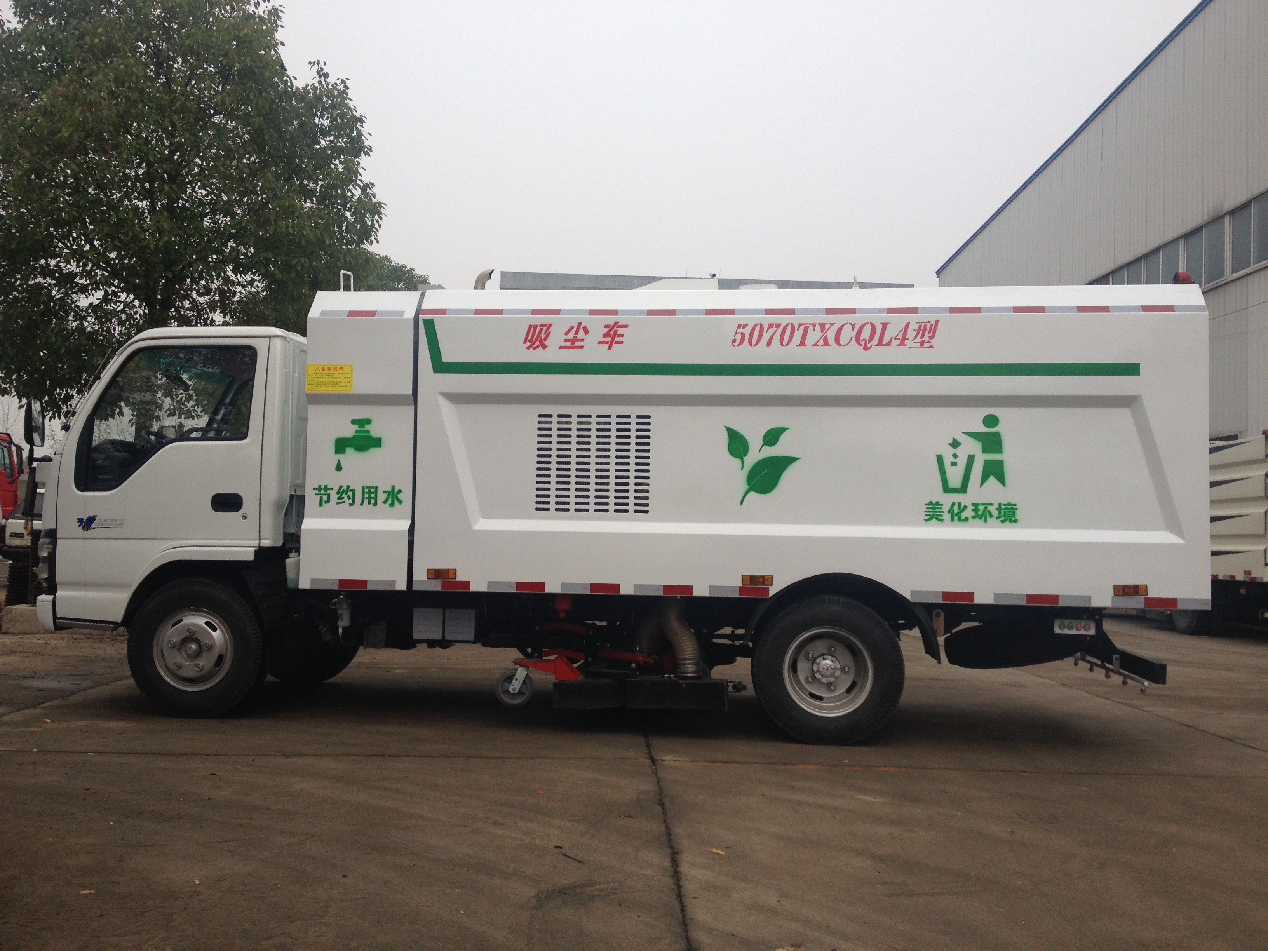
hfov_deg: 52.6
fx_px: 1282
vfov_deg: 40.7
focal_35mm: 35
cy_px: 476
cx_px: 634
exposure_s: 1/233
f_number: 2.4
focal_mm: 4.28
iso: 50
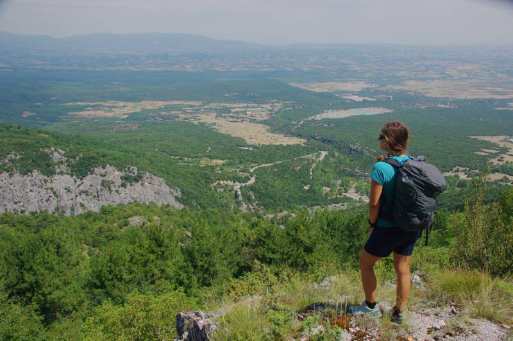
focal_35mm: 33
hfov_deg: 57.3
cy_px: 170
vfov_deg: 39.9
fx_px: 470
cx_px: 256
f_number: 8
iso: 200
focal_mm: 22
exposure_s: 1/800
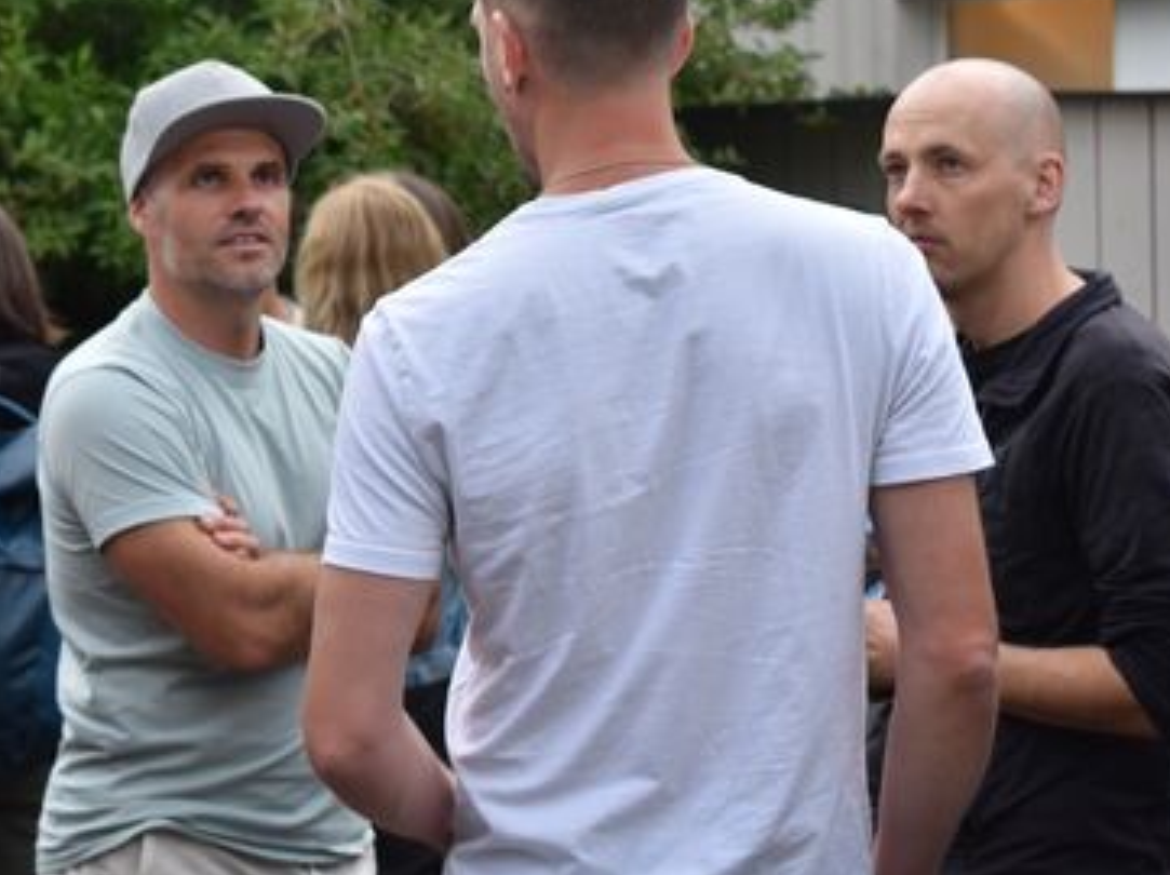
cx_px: 382
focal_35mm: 108
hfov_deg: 18.2
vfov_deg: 13.7
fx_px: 3647
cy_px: 301
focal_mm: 50
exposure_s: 1/125
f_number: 5.6
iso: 400
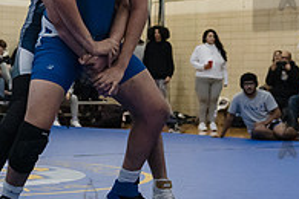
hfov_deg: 17.1
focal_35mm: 119
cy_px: 57
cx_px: 89
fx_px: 988
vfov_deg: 11.5
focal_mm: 40
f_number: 3.2
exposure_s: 1/400
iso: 6400
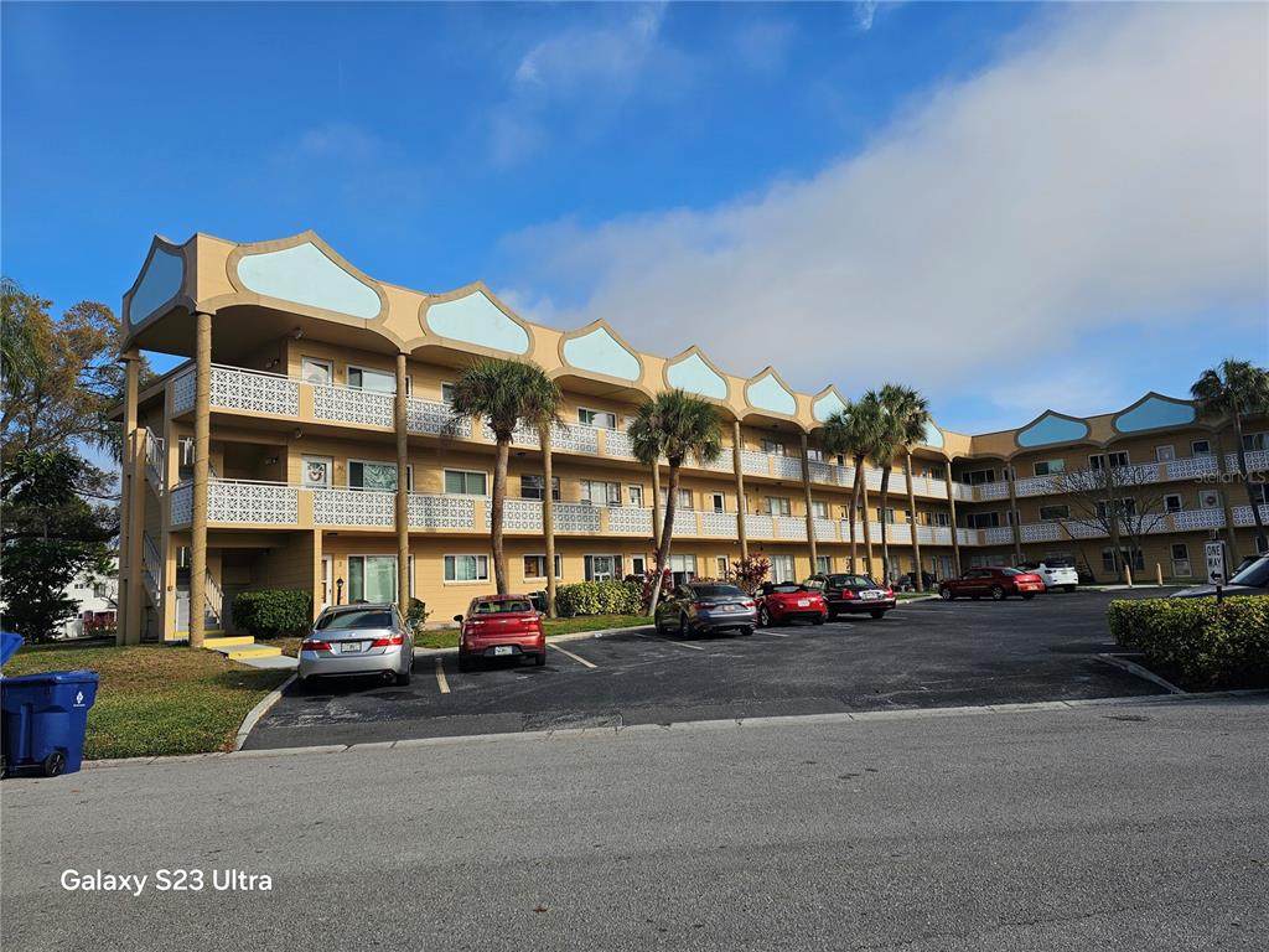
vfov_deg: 58.9
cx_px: 634
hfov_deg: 73.9
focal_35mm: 23
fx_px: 843
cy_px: 476
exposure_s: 1/963
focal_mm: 6.3
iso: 10
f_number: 1.7
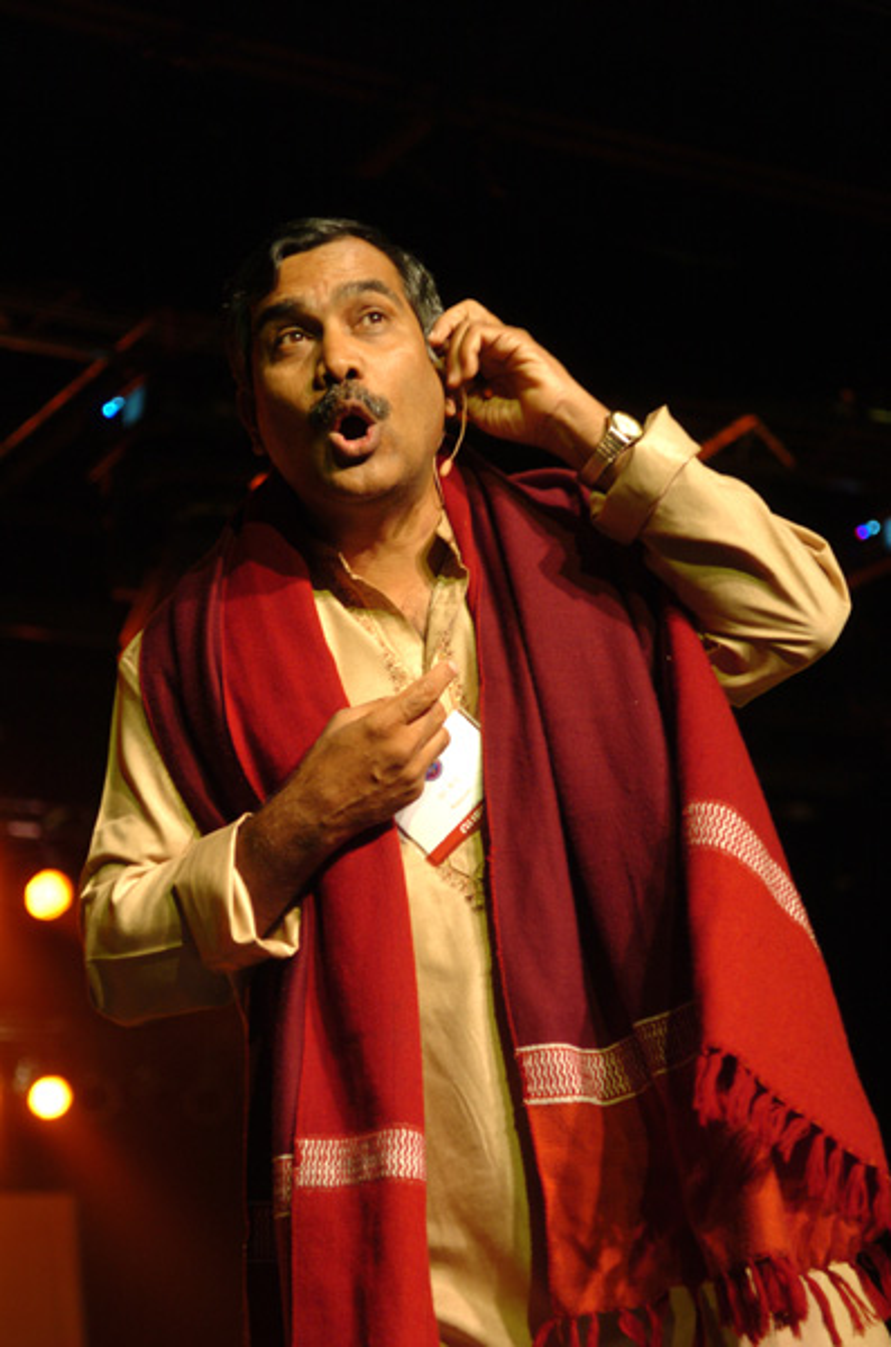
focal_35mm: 82
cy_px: 674
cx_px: 446
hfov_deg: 16.5
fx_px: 3079
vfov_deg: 24.7
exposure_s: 1/40
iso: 400
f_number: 2.8
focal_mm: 55
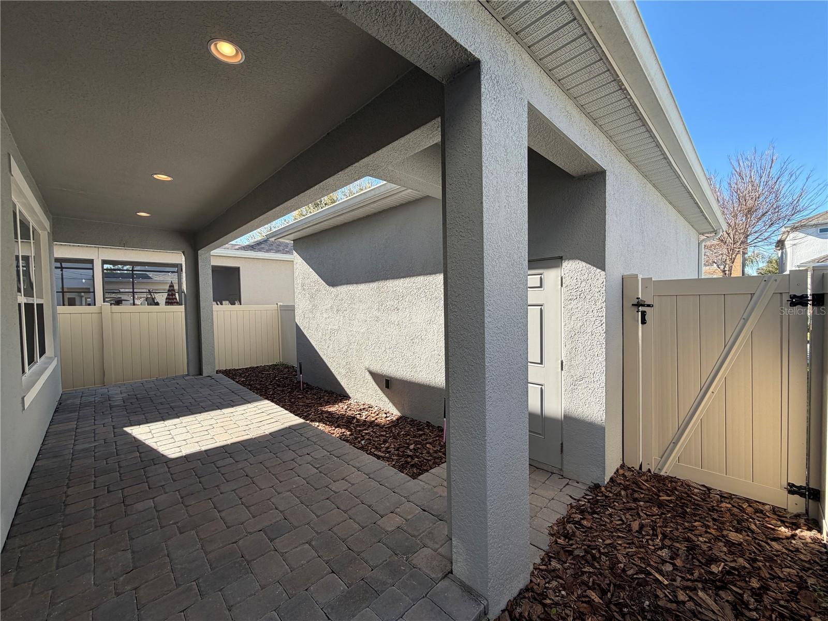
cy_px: 310
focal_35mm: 14
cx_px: 414
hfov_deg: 102.1
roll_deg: +0.9
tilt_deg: -1.7
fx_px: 335
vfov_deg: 85.7
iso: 50
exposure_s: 1/502
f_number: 2.2
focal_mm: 2.22
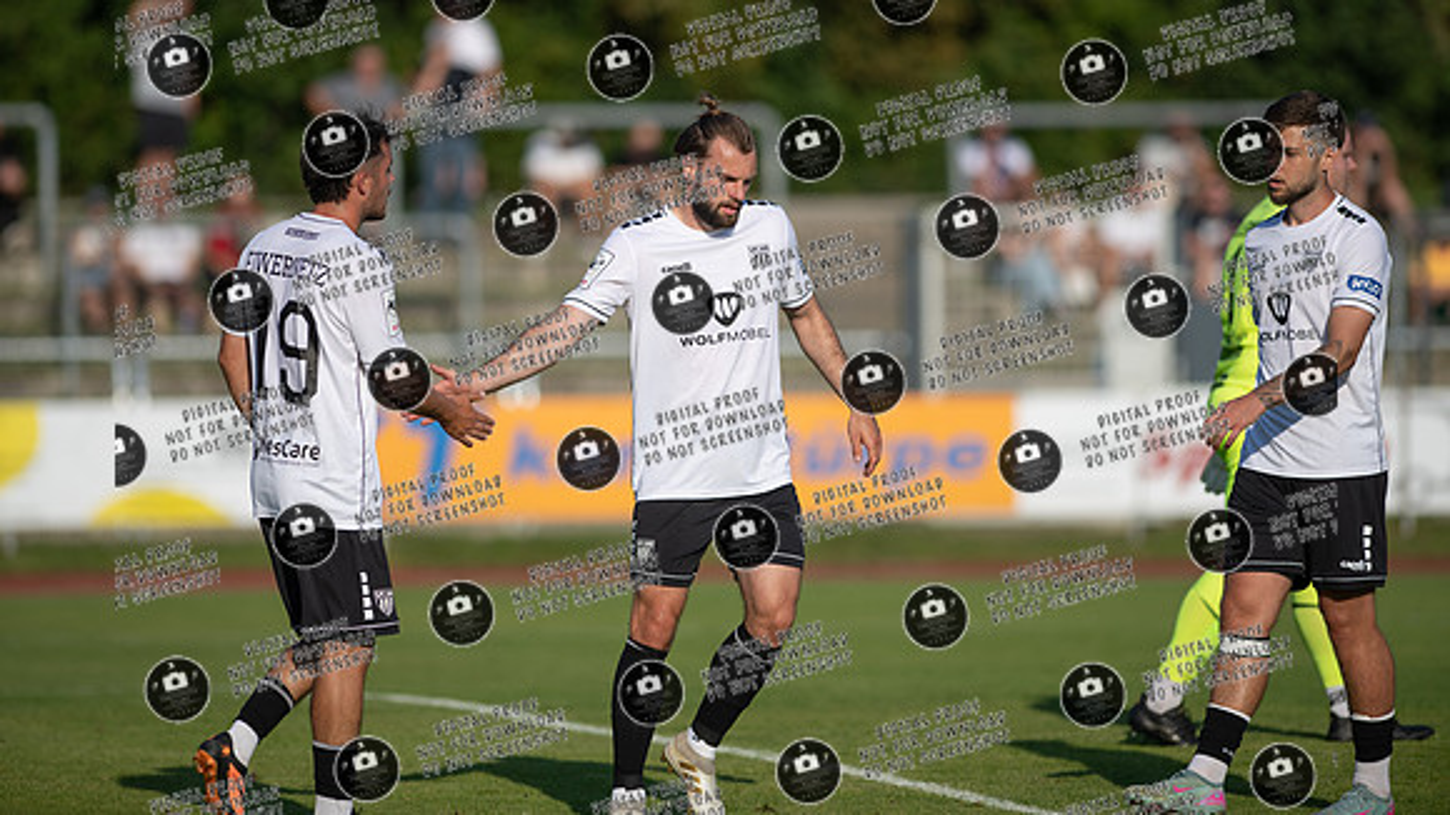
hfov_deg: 6.8
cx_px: 720
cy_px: 332
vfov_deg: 3.8
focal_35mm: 318
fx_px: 12241
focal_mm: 300
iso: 64
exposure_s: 1/1600
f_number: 3.2
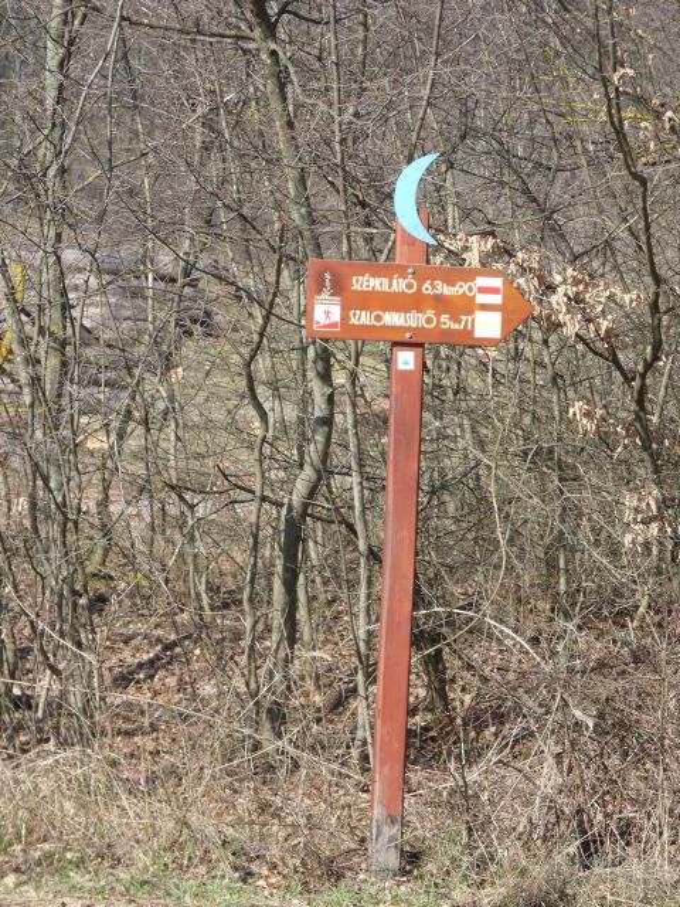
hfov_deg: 6.6
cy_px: 454
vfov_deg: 8.8
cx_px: 340
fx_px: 5867
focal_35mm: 224
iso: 100
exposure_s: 1/200
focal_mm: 39.9
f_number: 5.6
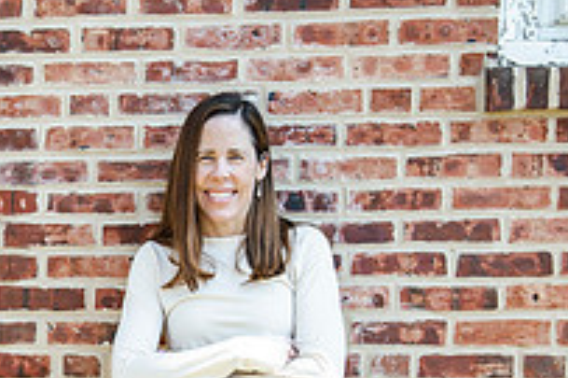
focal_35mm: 106
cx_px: 0
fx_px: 1671
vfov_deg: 12.7
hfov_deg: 18.8
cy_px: 404
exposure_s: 1/1000
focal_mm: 35
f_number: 3.2
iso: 400
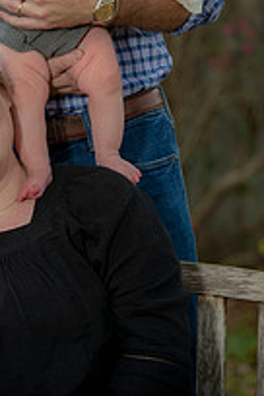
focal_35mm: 275
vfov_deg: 7.5
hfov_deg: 5.0
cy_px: 10
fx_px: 3025
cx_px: 69
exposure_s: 1/200
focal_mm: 125
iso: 160
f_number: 4
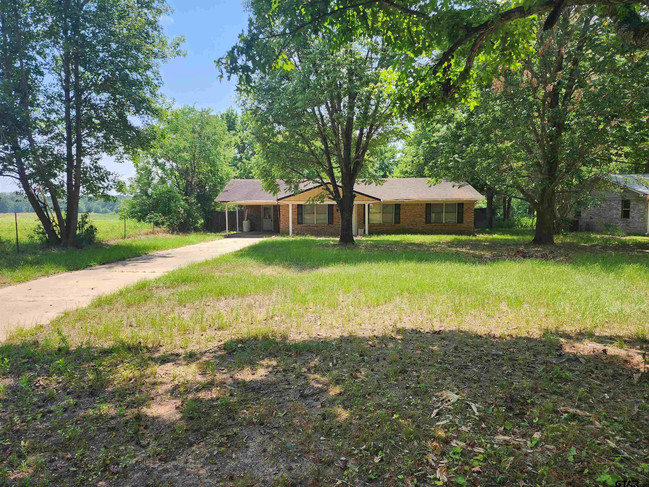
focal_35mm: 23
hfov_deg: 73.9
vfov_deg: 58.9
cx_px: 324
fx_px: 431
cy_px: 244
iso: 12
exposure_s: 1/412
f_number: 1.8
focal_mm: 6.4
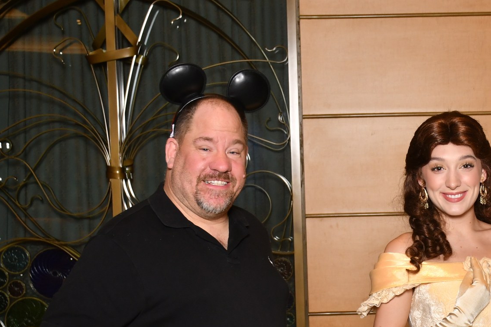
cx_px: 449
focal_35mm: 108
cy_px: 290
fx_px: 1473
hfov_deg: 18.6
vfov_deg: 12.6
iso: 400
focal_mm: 34
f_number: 6.3
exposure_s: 1/125
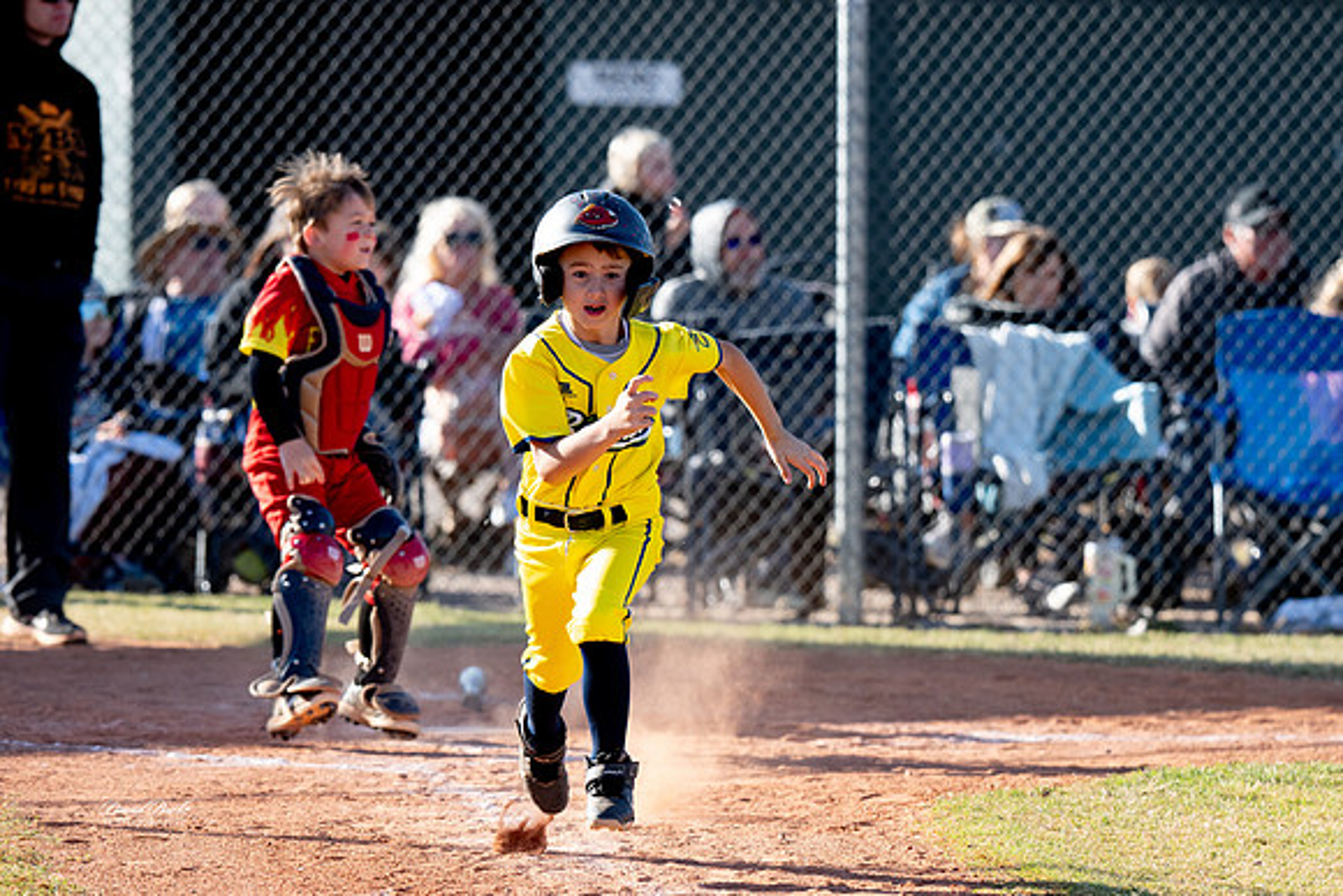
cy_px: 383
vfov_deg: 4.0
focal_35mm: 344
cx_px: 768
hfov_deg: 6.0
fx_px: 12828
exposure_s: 1/1600
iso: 1250
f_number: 6
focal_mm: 300
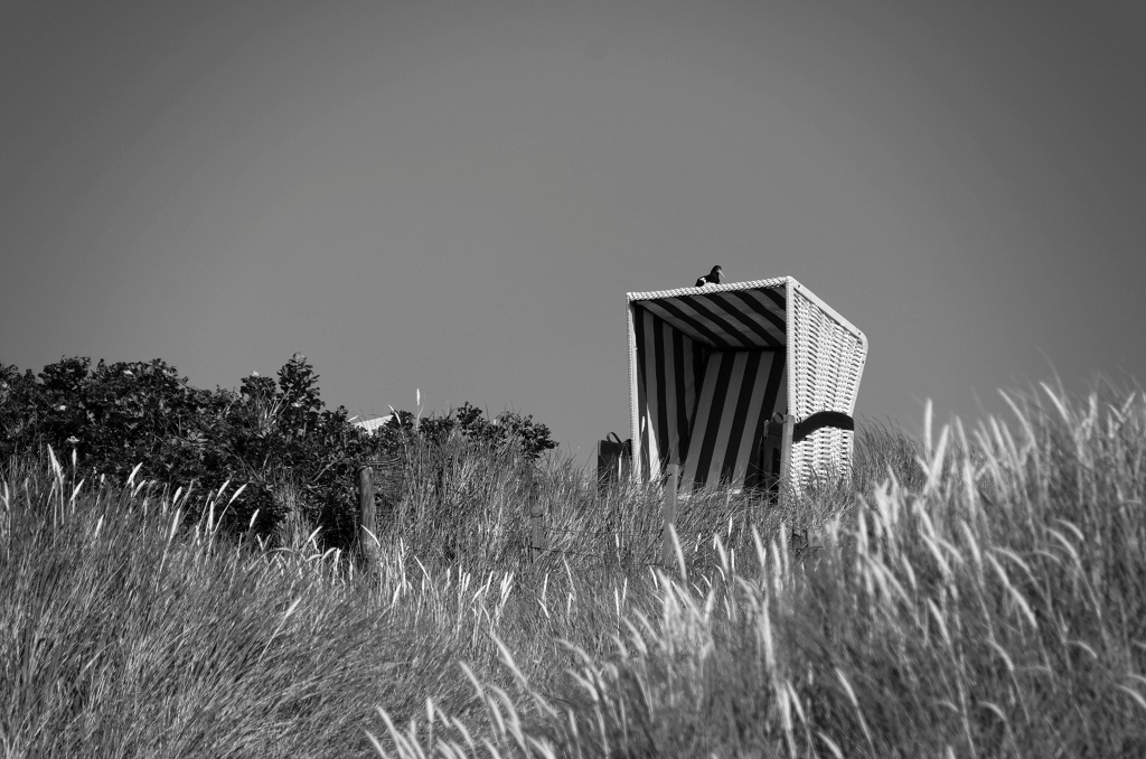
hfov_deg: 7.4
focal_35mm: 278
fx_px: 8815
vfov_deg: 4.9
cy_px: 380
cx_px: 573
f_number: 8
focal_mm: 185
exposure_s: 1/400
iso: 100
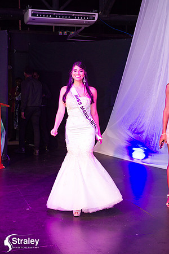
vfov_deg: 33.4
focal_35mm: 60
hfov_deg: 22.6
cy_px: 127
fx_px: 422
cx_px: 84
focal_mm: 60
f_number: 5
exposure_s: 1/160
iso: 4000
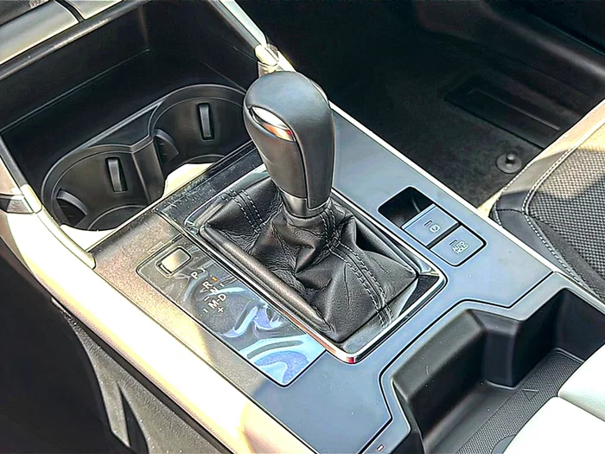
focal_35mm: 38
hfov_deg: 49.0
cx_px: 302
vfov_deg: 37.7
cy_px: 227
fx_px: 664
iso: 64
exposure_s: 1/157
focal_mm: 6.86
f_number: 1.78
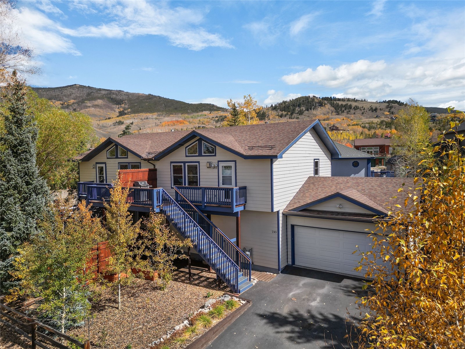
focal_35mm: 24
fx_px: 322
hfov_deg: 71.6
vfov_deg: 56.8
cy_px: 174
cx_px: 232
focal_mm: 6.72
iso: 100
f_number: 1.7
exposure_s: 1/2500
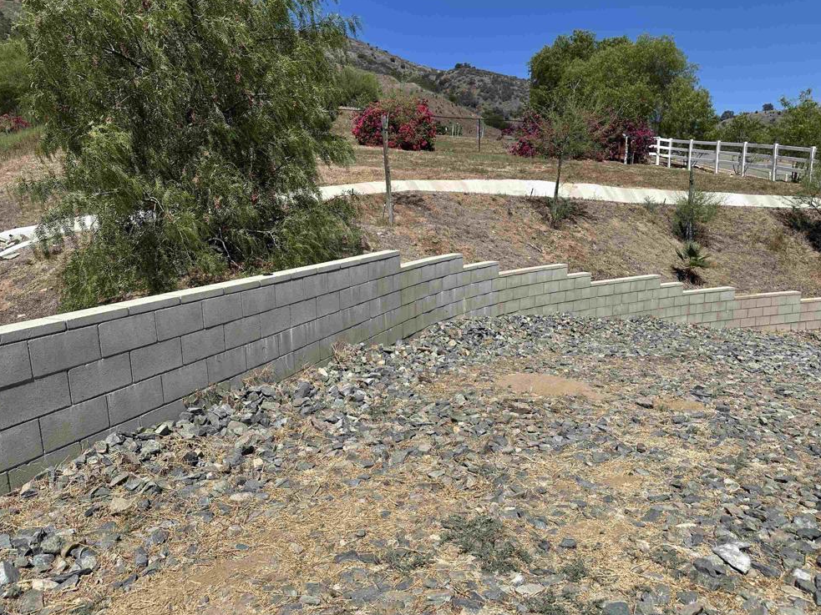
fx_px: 593
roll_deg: +1.0
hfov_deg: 69.4
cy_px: 315
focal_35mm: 25
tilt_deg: -12.5
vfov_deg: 54.9
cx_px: 409
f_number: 1.78
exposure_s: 1/6211
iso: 80
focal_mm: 6.86
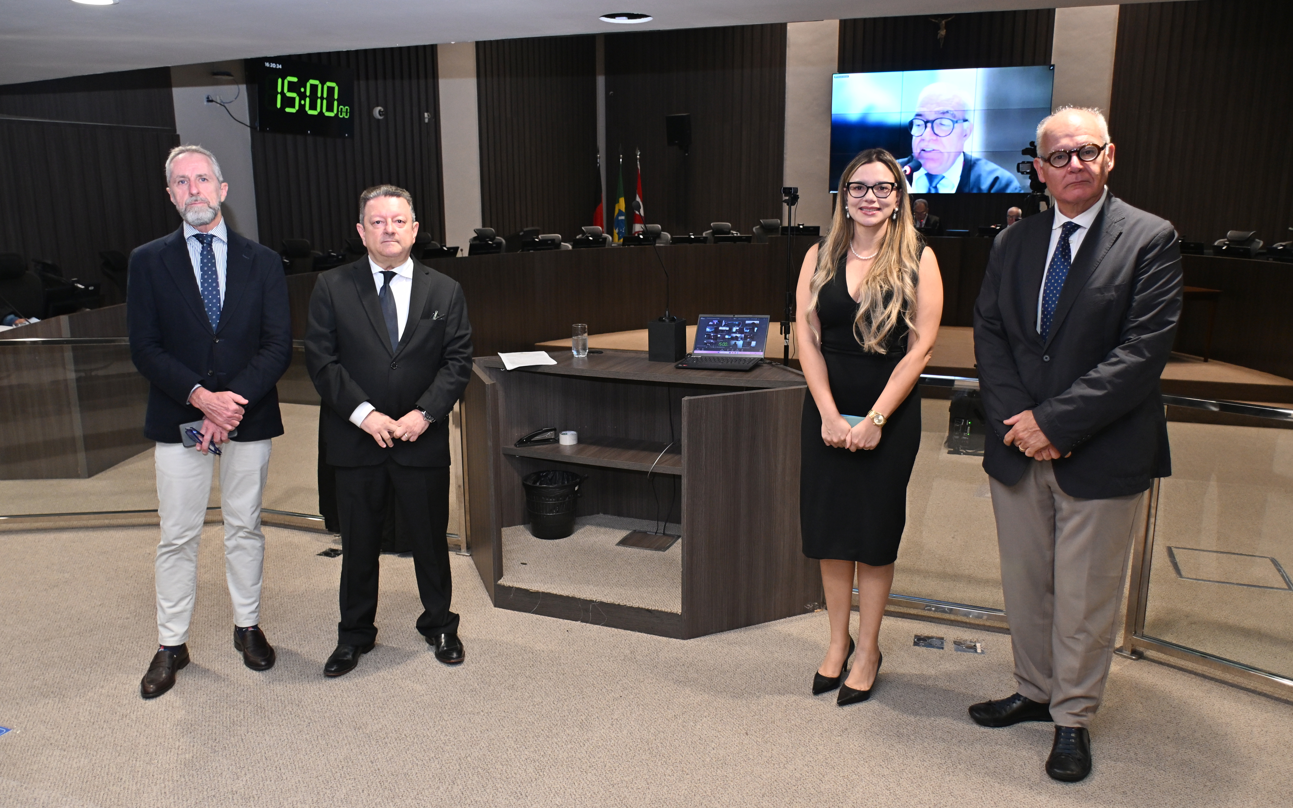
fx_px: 987
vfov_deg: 44.5
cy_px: 414
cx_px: 657
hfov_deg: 66.5
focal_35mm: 28
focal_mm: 18
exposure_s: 1/100
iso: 800
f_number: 4
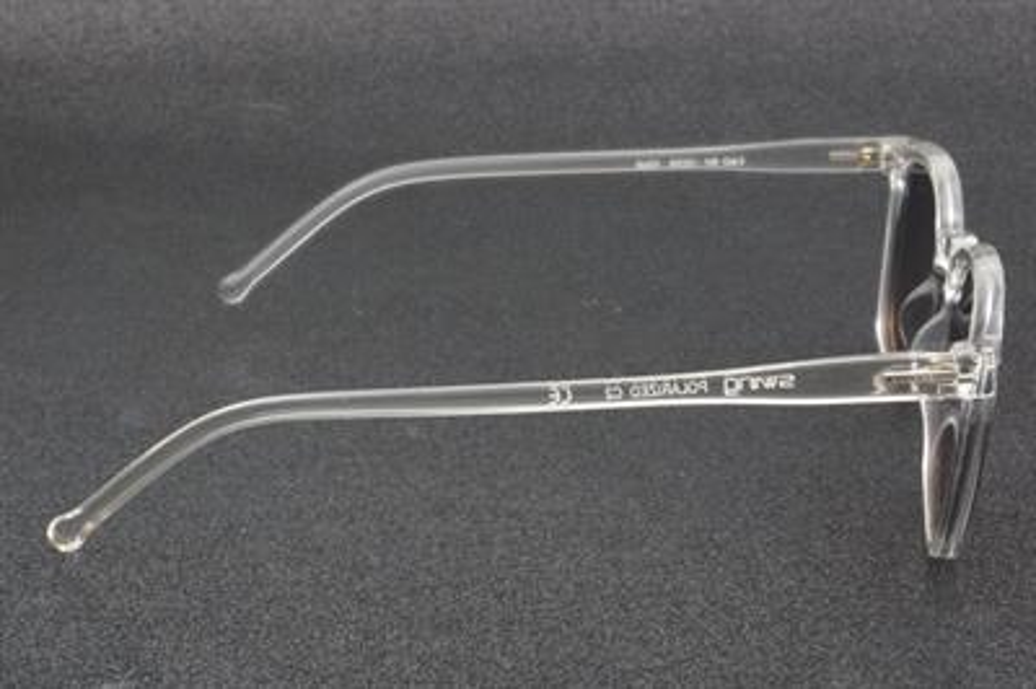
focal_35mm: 75
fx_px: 2157
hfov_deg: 27.0
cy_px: 344
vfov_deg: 18.2
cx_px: 518
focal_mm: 50
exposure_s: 1
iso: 100
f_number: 32
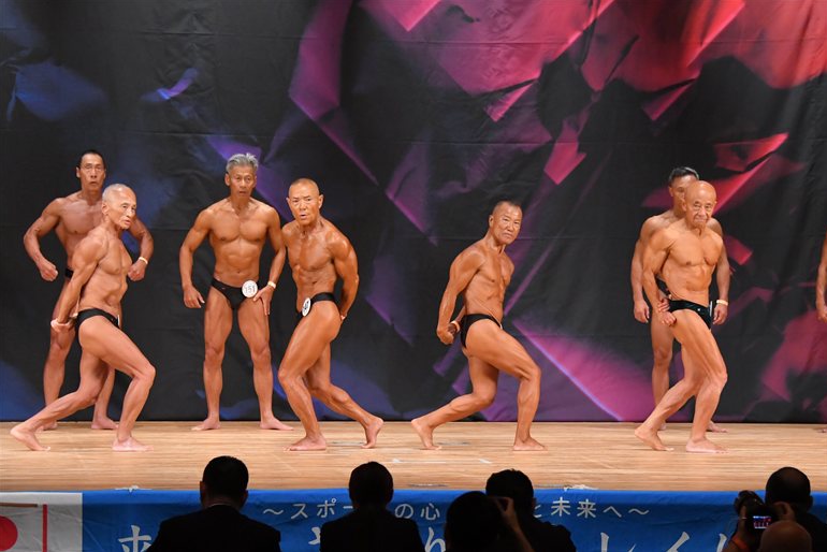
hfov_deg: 11.2
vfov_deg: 7.5
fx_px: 4228
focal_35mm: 184
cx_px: 415
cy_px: 276
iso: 5600
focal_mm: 122
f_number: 5.6
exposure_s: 1/400
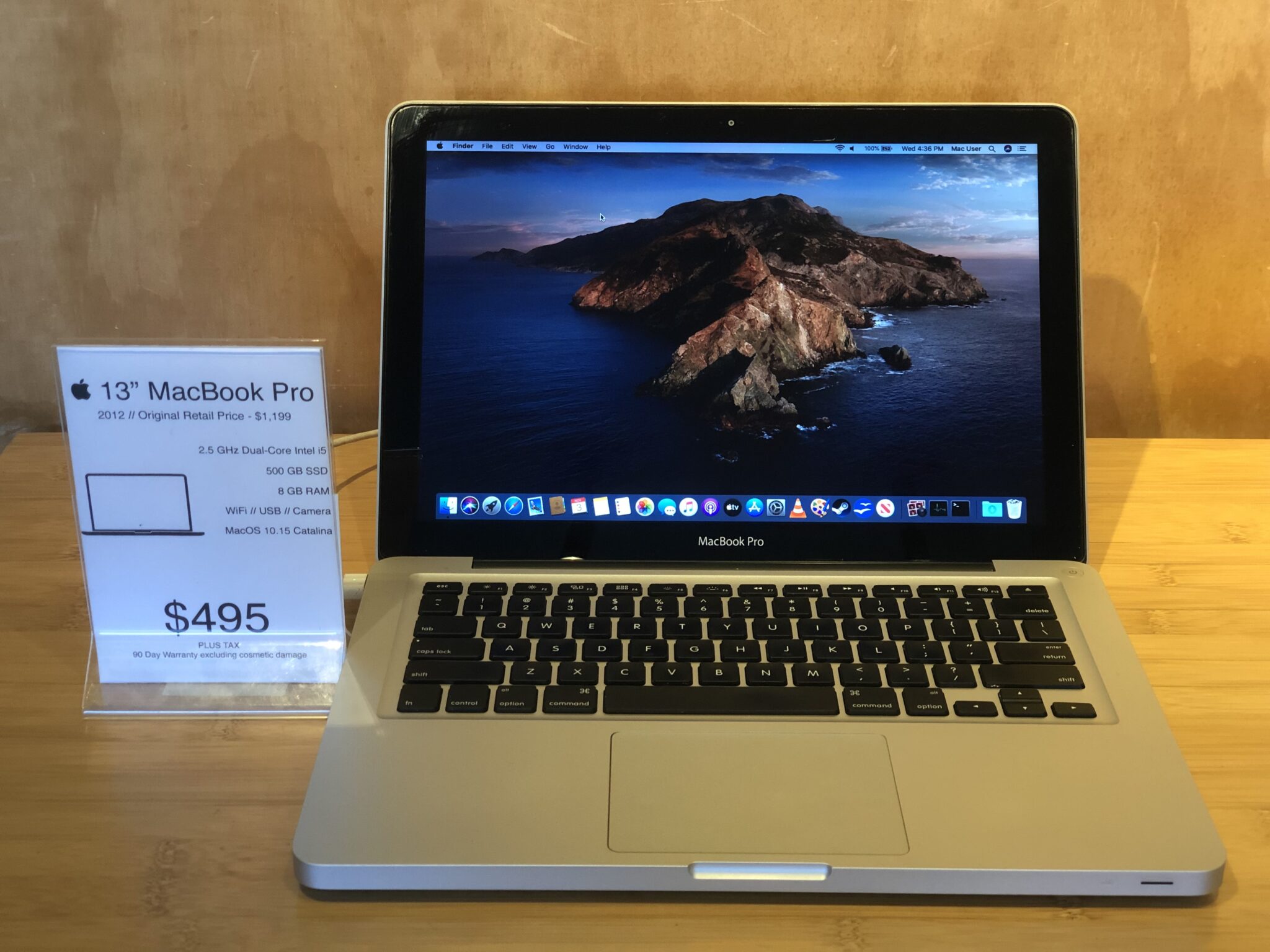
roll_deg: +0.3
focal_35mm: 52
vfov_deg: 28.0
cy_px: 476
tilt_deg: -25.2
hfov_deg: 36.8
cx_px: 635
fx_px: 1908
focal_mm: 6
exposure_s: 1/40
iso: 100
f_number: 2.4
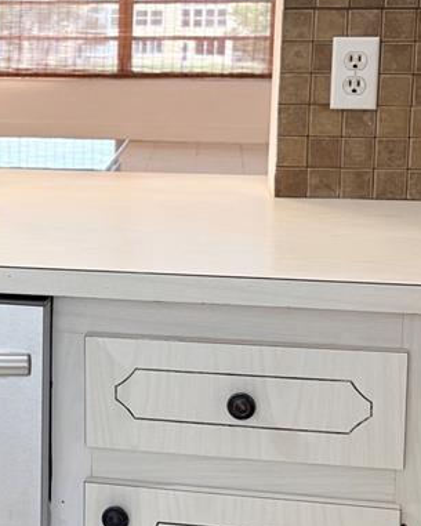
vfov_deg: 23.7
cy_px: 178
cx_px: -98
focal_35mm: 80
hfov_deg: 18.1
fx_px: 1245
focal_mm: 5.96
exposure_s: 1/60
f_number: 1.6
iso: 80
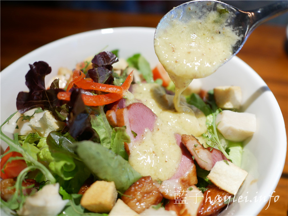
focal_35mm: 30
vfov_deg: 46.8
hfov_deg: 60.0
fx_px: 250
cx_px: 144
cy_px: 108
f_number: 1.7
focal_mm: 15
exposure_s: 1/60
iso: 500
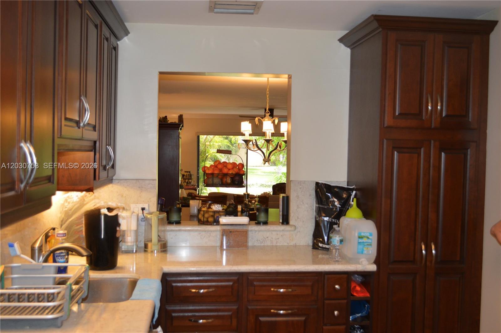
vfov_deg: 36.8
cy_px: 166
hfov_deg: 53.2
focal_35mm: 36
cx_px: 250
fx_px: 500
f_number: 4
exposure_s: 1/60
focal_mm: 24
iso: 560
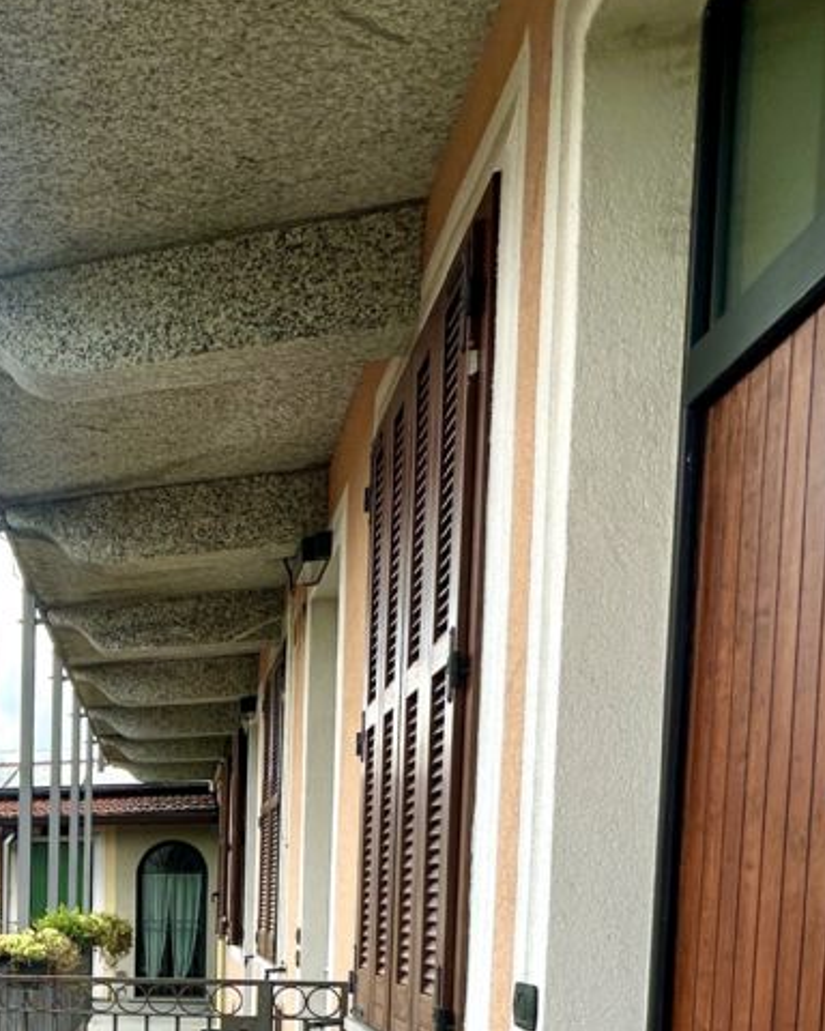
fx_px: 1129
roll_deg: -0.6
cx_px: -234
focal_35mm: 37
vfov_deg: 43.4
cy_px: 985
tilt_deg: -5.4
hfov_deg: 31.4
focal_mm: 2.22
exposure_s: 1/779
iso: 50
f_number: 2.2
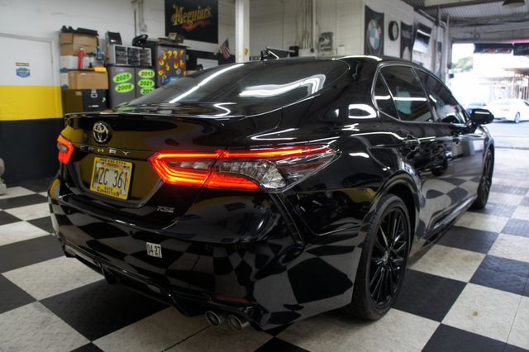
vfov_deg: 47.9
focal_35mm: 27
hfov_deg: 67.4
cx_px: 264
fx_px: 397
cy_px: 176
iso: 250
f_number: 3.5
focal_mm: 18
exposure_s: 1/30
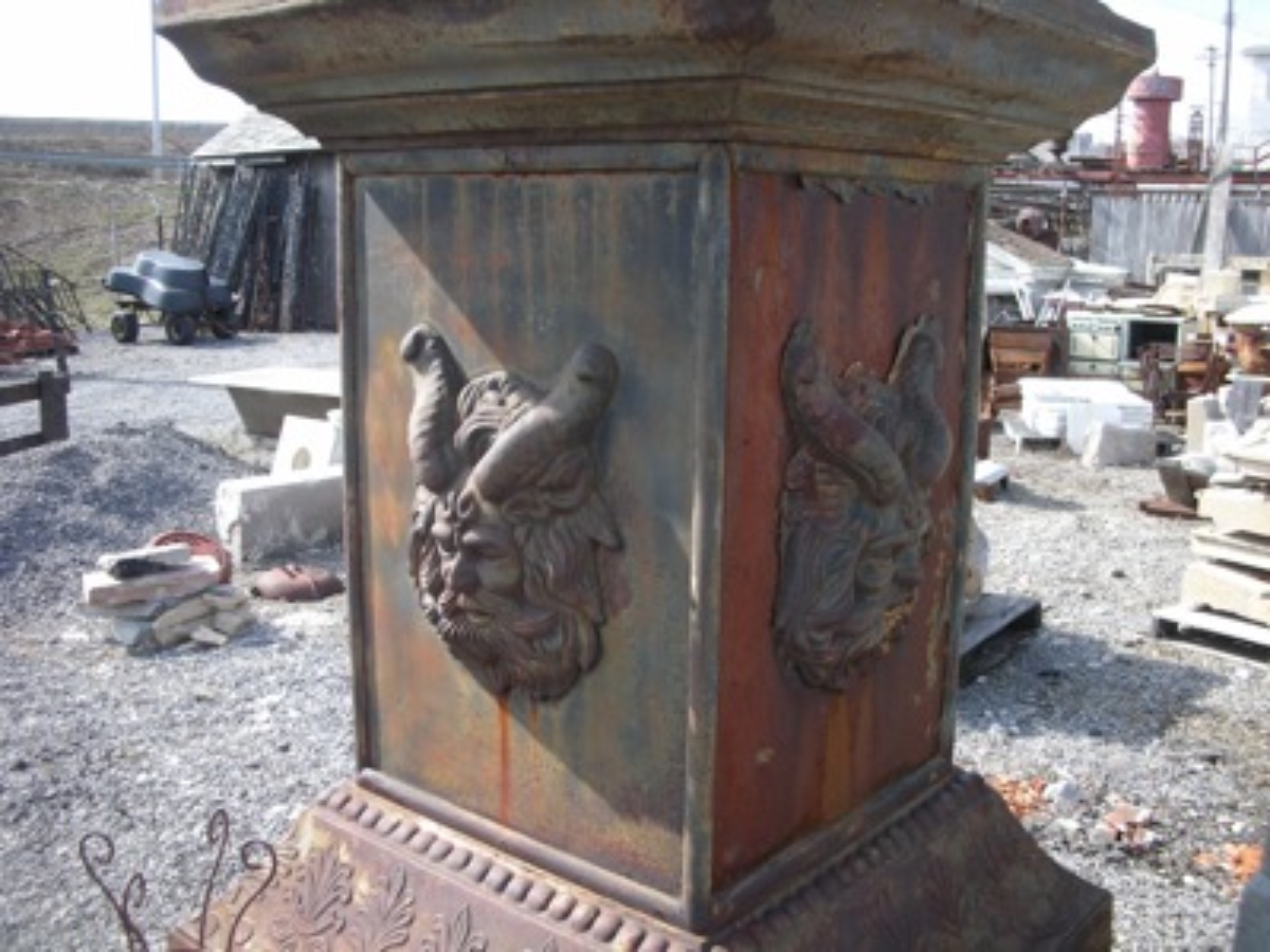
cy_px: 476
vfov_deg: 40.7
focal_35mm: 35
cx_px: 635
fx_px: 1284
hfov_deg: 52.6
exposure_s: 1/190
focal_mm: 5.8
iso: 50
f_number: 2.8
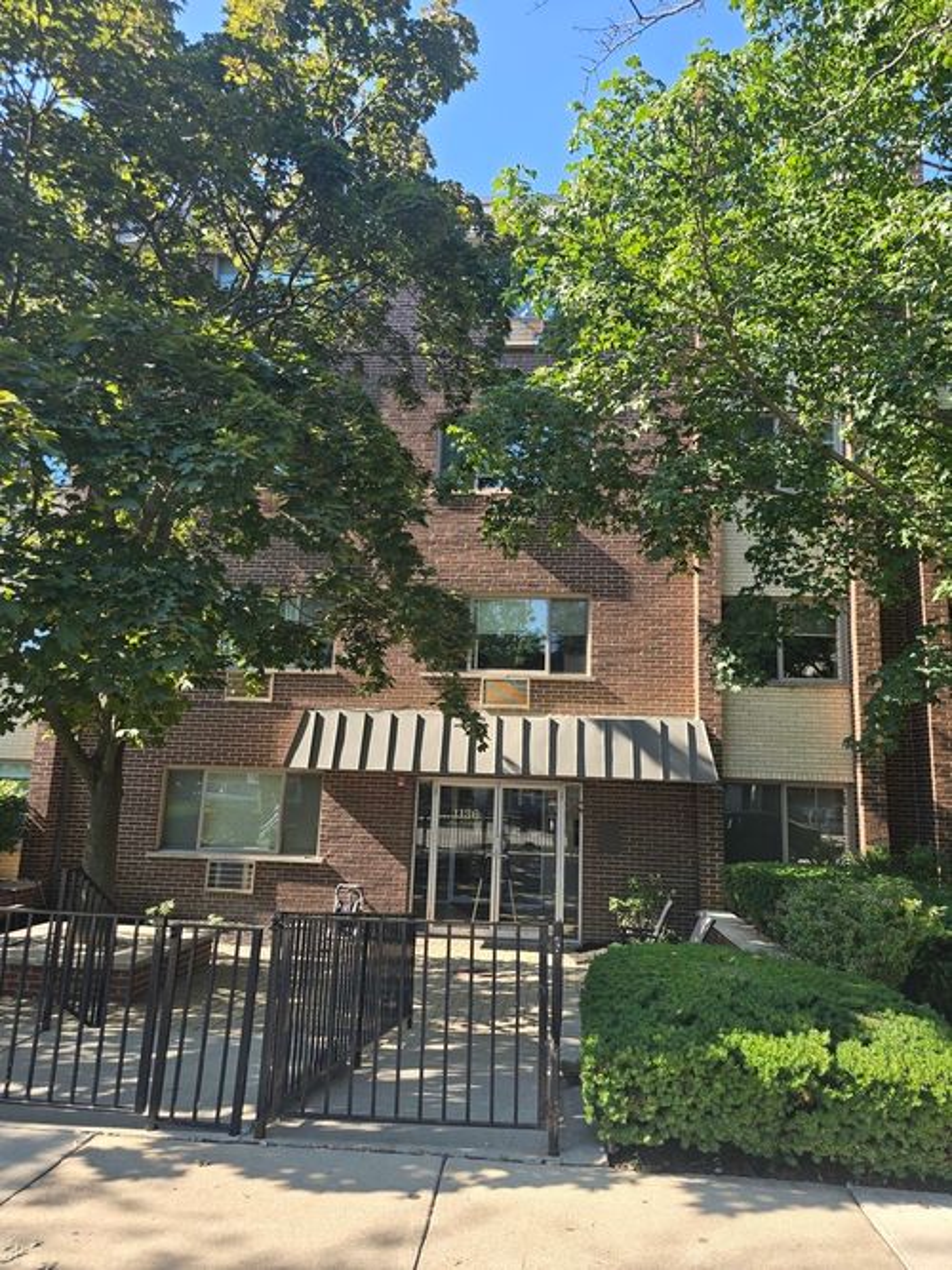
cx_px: 476
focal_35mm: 23
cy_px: 635
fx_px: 844
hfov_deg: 58.9
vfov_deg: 73.9
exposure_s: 1/186
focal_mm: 6.3
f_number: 1.7
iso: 12
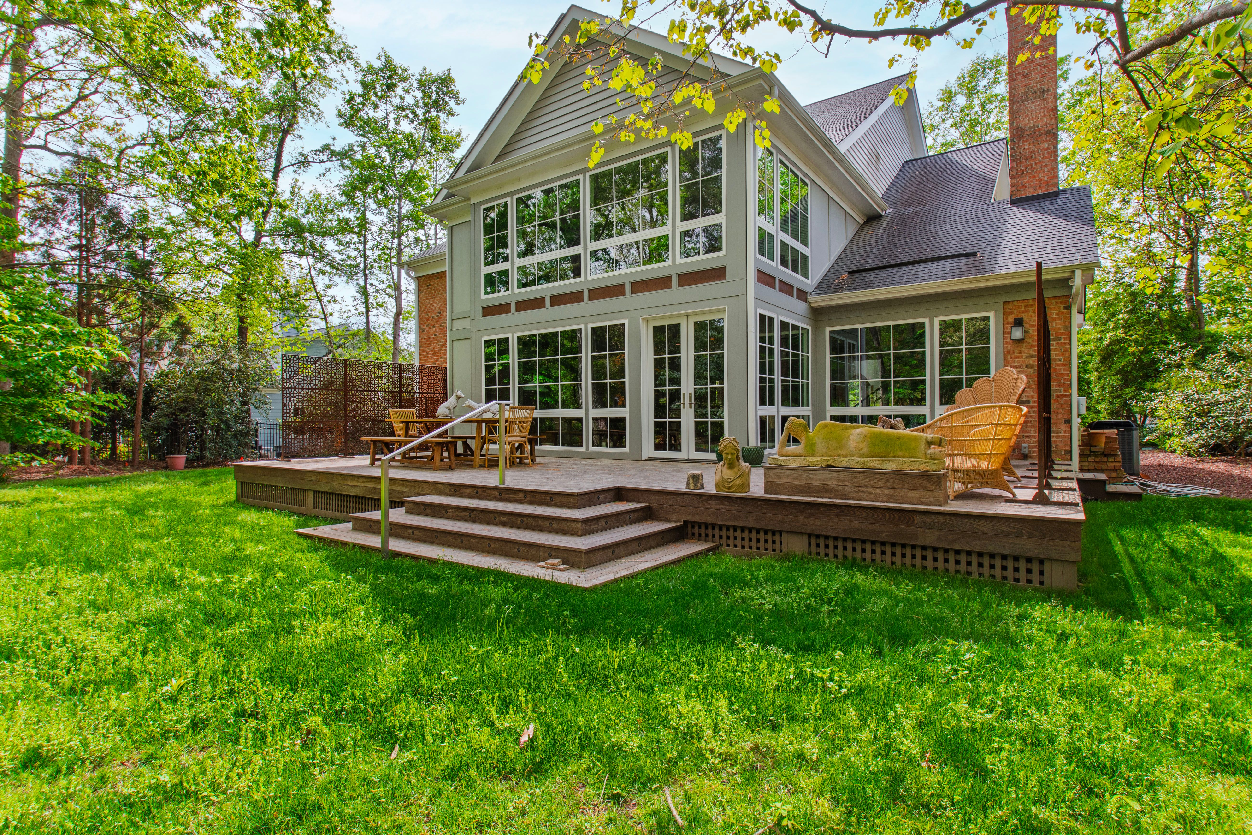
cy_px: 407
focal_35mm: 16
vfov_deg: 73.7
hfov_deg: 96.7
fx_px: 556
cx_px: 658
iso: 100
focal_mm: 10
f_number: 8
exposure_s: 1/80
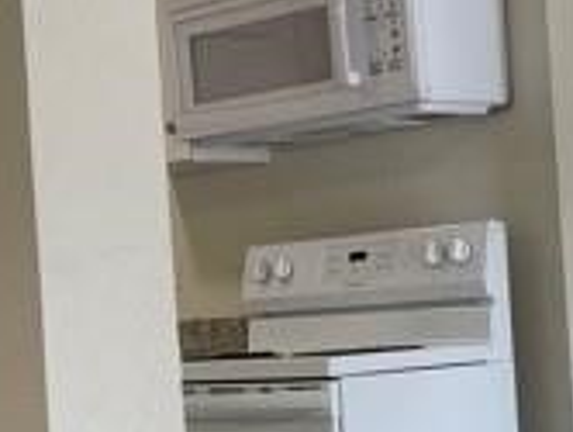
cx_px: 155
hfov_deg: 19.5
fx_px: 1658
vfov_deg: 14.8
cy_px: 301
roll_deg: +3.6
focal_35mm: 100
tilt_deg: -0.4
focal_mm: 5.1
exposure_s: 1/120
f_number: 1.6
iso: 64
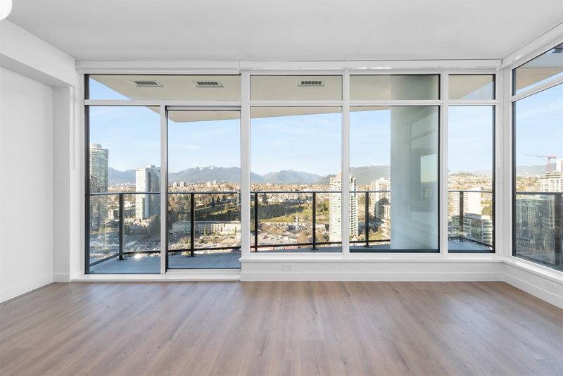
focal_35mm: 14
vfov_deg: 81.3
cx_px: 282
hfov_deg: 104.2
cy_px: 188
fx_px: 219
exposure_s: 1/50
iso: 200
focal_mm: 14
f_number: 8
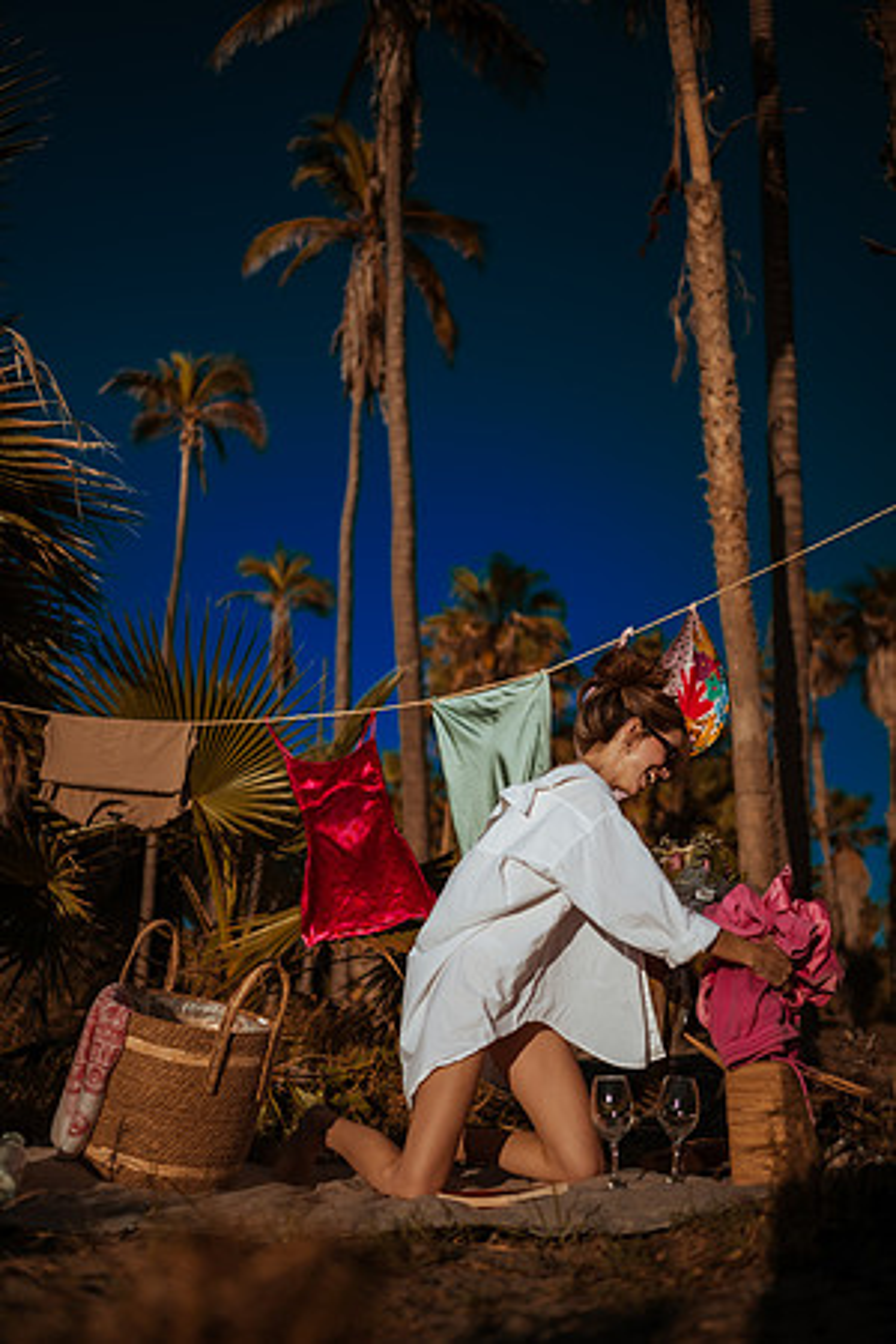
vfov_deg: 54.4
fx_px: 1307
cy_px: 672
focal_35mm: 35
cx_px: 448
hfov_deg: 37.9
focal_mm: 35
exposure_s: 1/5000
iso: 50
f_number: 1.8
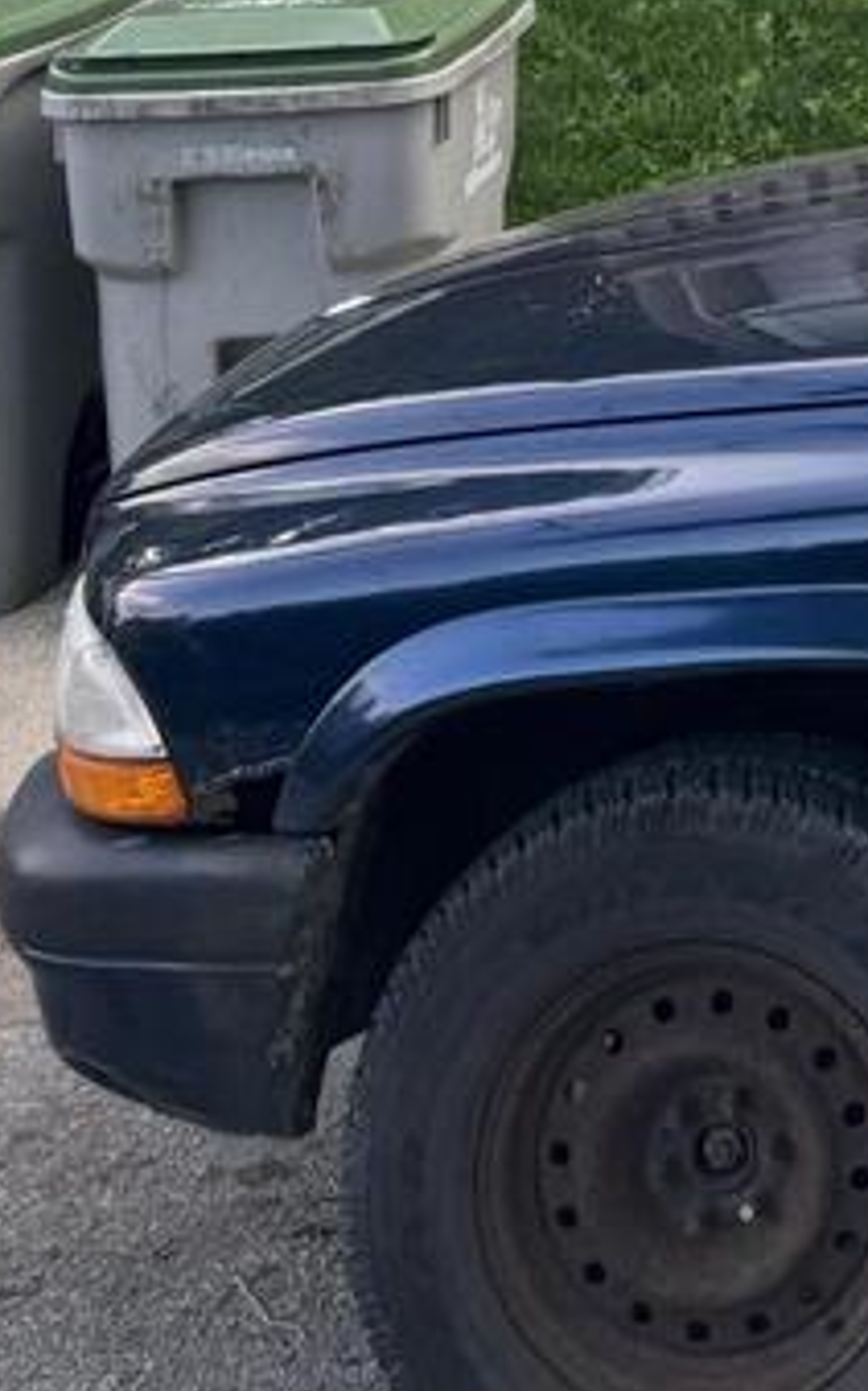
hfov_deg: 14.9
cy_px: -650
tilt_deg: +3.5
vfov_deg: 22.4
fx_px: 2917
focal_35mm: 77
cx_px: 1522
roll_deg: -1.6
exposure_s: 1/474
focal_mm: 6.76
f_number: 1.78
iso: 80
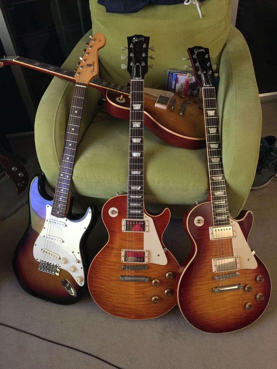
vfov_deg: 61.7
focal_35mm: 29
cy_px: 184
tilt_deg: -46.3
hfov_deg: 48.2
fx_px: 309
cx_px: 138
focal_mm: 4.15
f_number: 2.2
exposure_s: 1/4
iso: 125
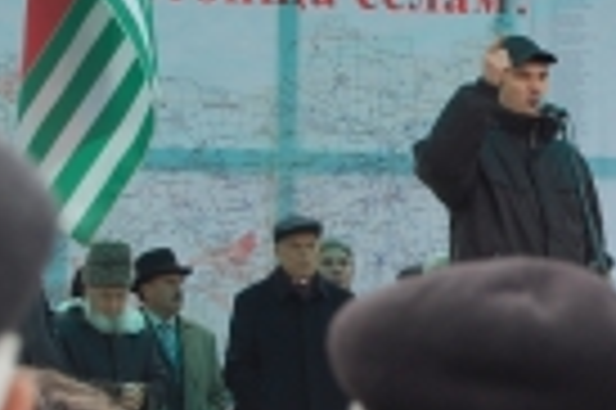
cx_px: 625
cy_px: 318
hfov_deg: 7.6
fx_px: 4643
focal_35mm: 272
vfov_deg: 5.0
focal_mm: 55
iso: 200
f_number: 6.3
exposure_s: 1/160
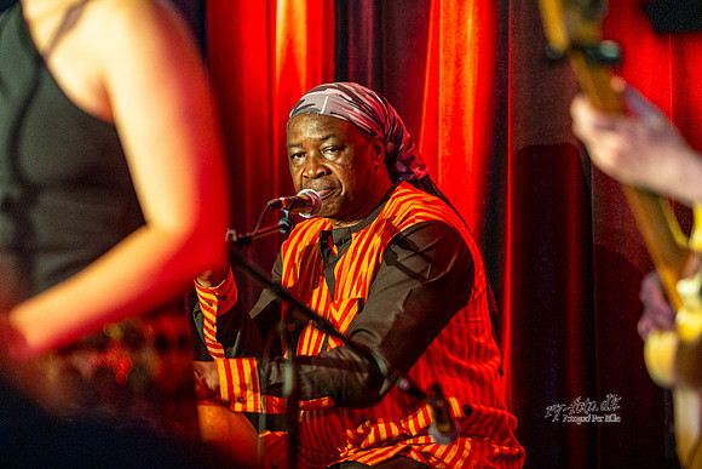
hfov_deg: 17.2
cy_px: 273
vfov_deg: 11.5
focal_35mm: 119
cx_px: 372
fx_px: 2327
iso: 2000
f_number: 1.4
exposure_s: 1/200
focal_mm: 85
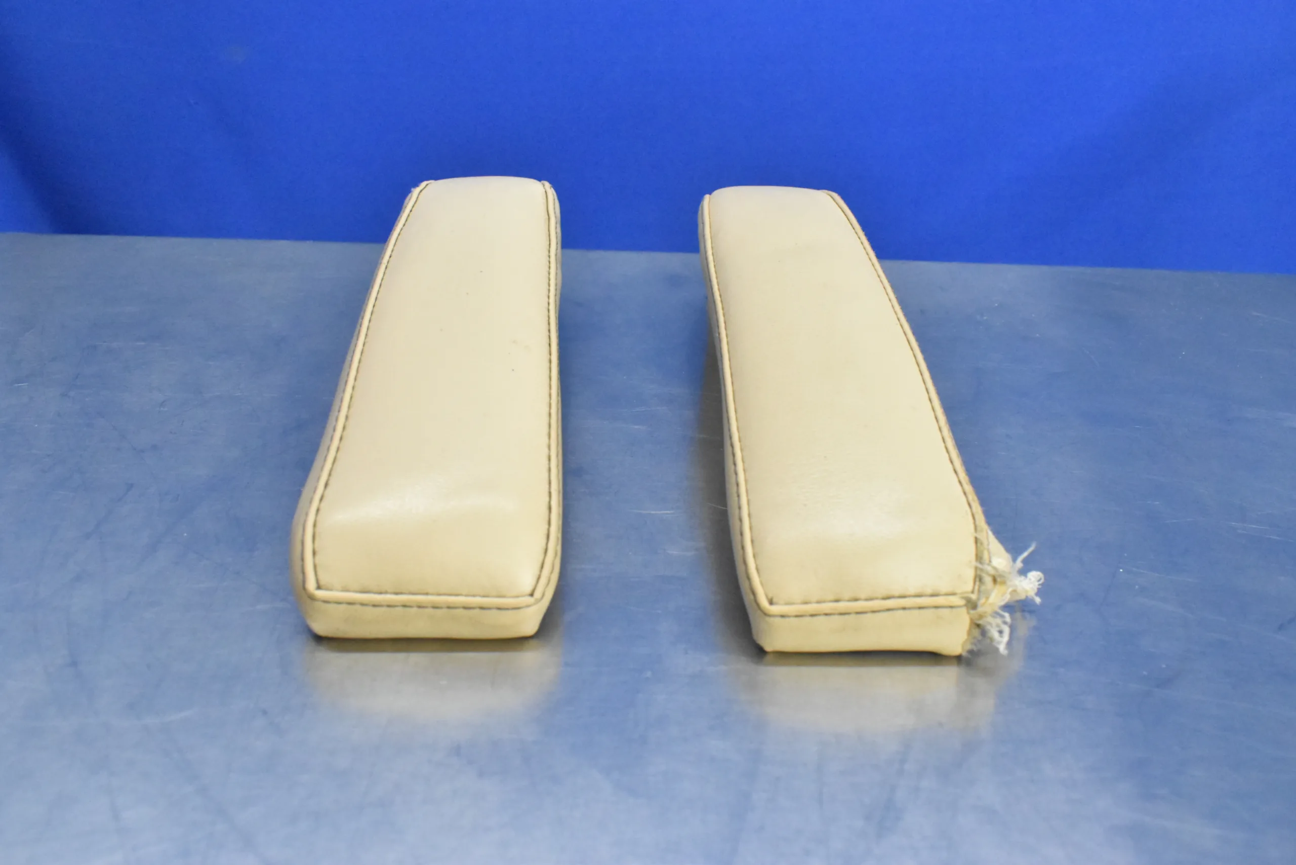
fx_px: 1080
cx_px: 648
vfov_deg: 43.6
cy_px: 432
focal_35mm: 30
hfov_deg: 61.9
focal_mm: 20
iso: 6400
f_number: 8
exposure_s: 1/60
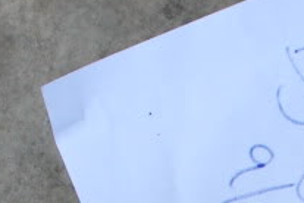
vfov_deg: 5.2
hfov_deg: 7.8
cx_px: 408
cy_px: 327
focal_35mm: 259
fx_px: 2191
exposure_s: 1/125
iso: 400
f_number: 5.6
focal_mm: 35
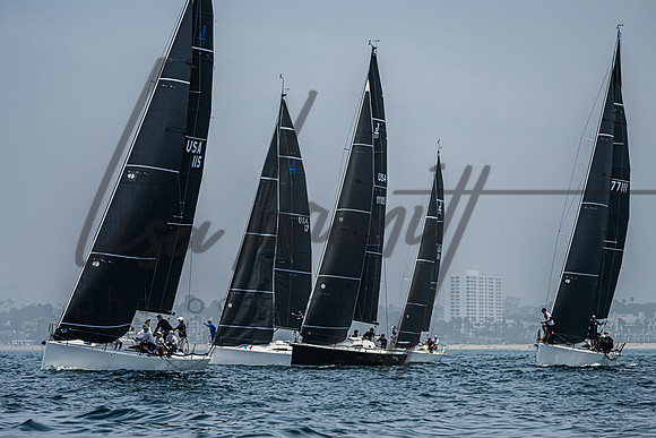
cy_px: 276
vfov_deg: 8.9
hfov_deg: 13.3
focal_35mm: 155
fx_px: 2821
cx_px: 310
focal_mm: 120
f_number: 5.6
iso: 400
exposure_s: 1/6400
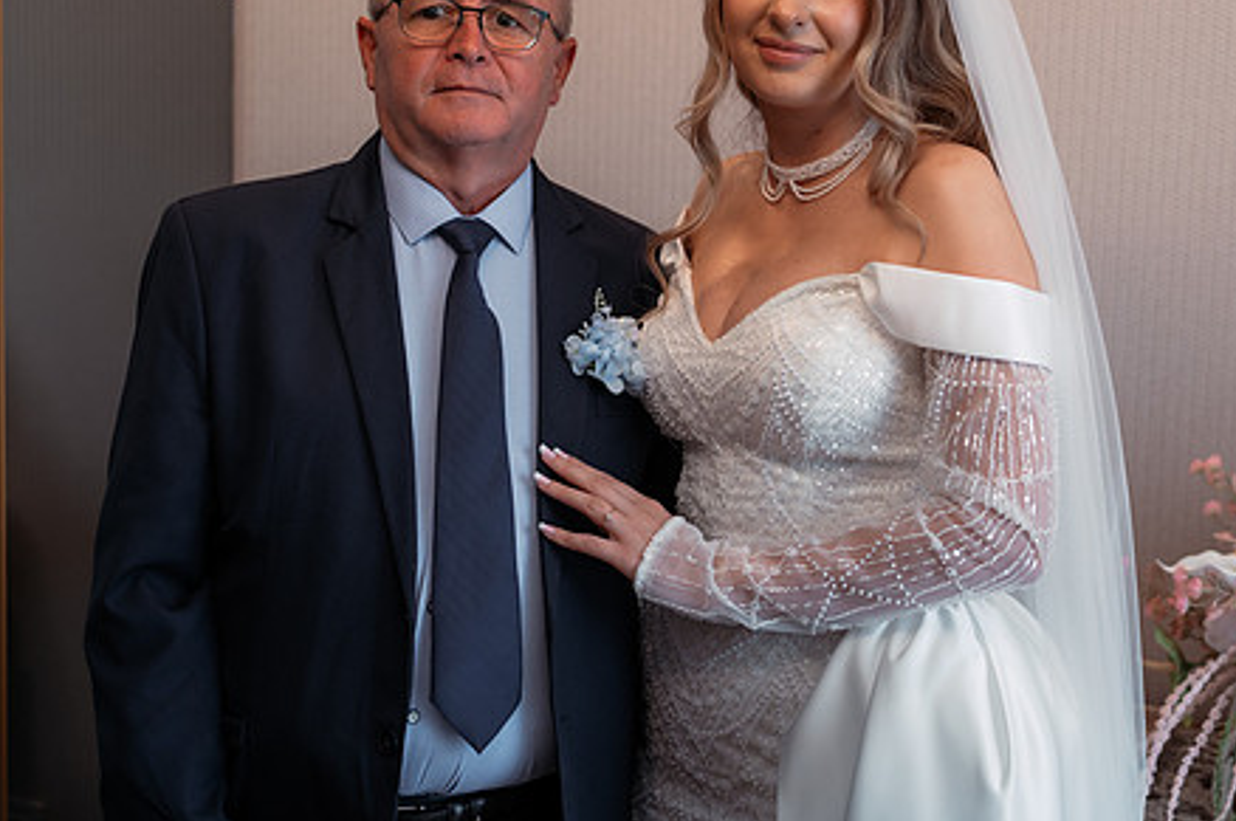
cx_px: 697
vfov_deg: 23.7
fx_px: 1955
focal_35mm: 57
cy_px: 308
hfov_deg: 35.0
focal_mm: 43
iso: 640
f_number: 2.8
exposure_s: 1/200
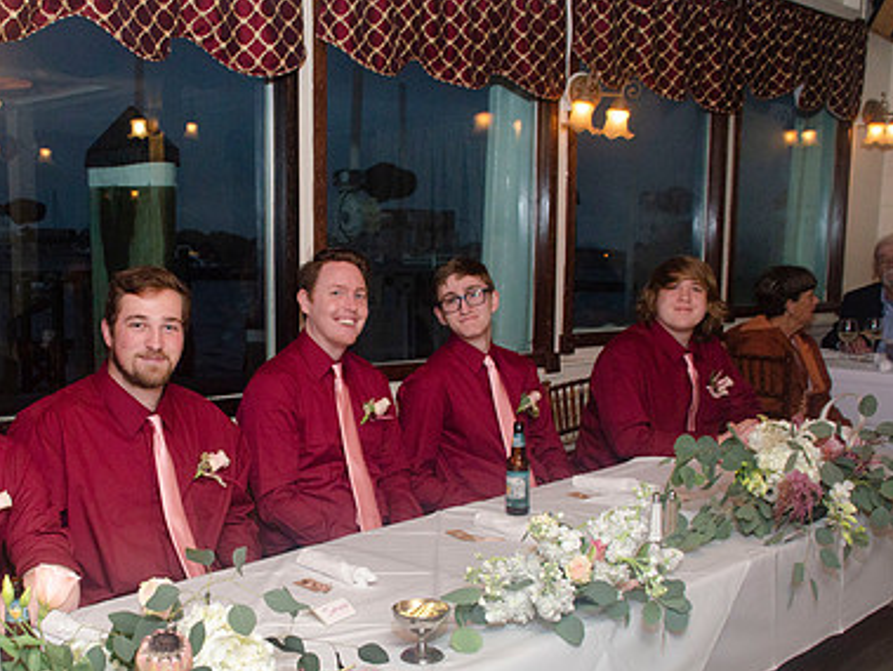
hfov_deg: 42.5
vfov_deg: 32.7
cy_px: 431
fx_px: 1136
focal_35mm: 44
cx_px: 320
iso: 400
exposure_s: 1/60
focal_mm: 20
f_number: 5.6
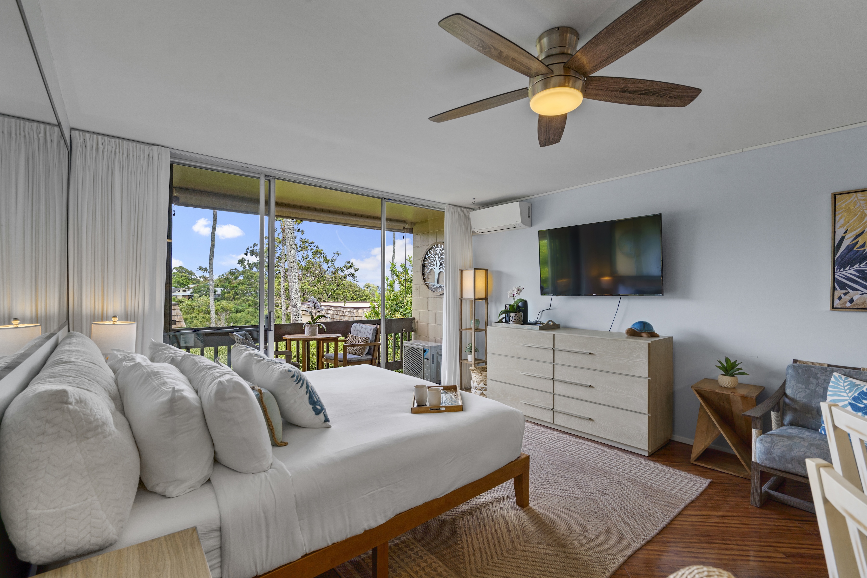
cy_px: 289
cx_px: 434
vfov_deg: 73.7
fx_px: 385
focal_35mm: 16
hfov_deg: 96.7
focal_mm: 16
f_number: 8
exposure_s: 1/20
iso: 100
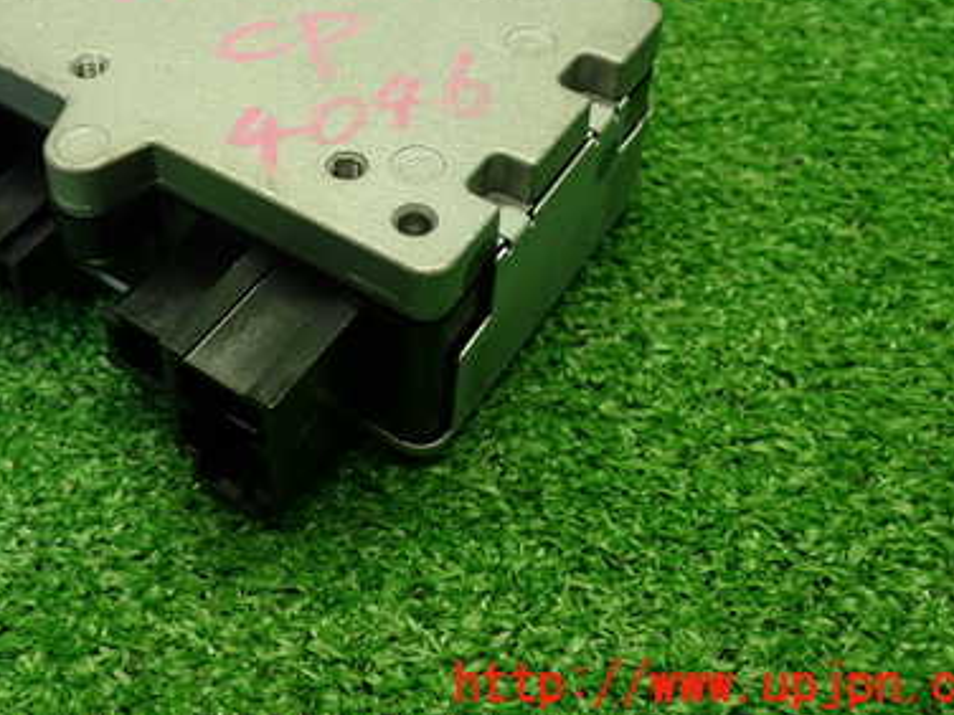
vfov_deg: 28.0
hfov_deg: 36.8
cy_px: 147
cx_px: 266
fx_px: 1406
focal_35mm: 51
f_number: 2.4
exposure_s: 1/60
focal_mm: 5.79
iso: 200
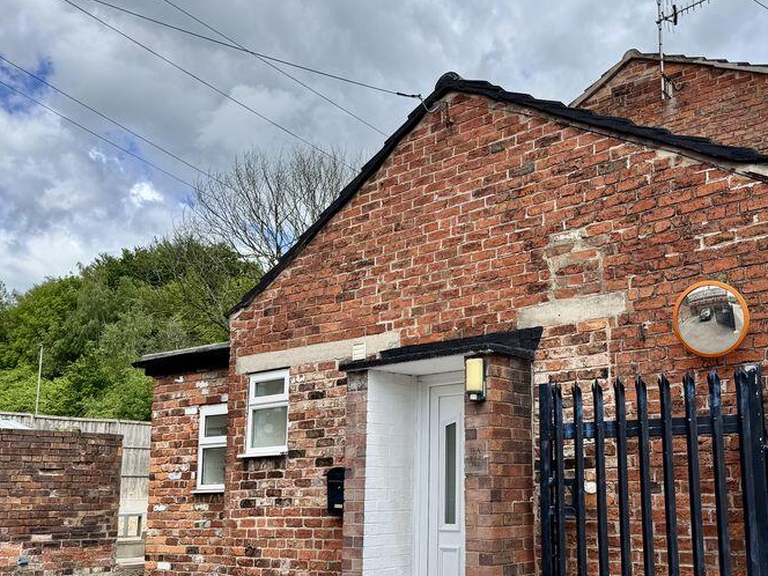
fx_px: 821
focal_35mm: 37
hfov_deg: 49.5
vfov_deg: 38.5
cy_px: 347
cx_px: 496
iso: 80
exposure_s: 1/3413
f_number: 1.78
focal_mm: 6.76
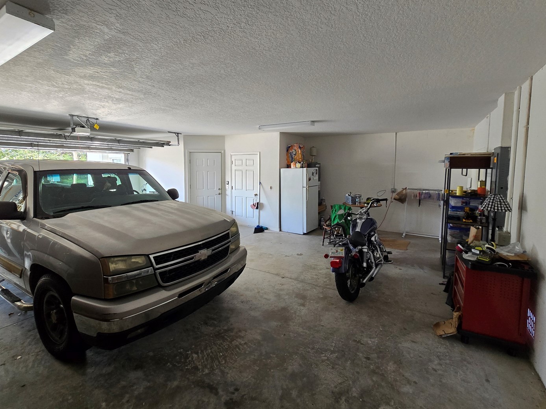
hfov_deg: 98.2
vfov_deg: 81.5
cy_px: 186
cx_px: 271
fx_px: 237
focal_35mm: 15
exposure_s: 1/60
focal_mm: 2.2
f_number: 2.2
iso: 250
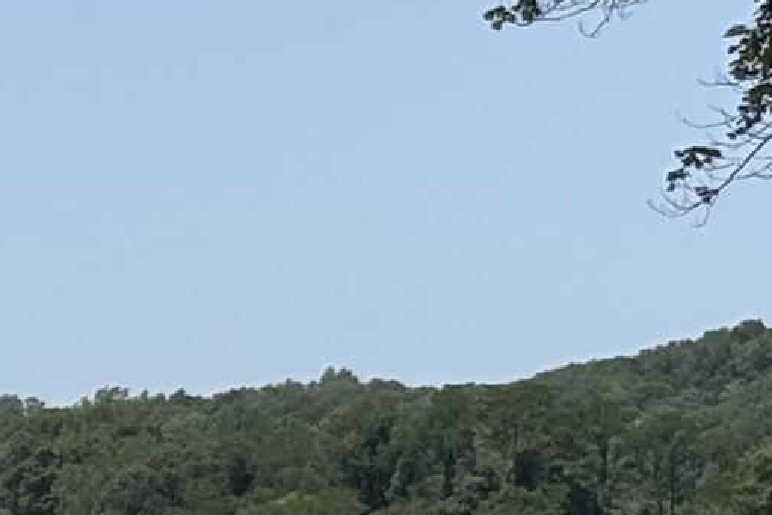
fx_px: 6971
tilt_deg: +2.1
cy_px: 646
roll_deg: -1.8
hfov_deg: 6.2
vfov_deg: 4.2
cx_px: -564
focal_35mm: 325
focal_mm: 5.96
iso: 32
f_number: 1.6
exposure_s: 1/3279
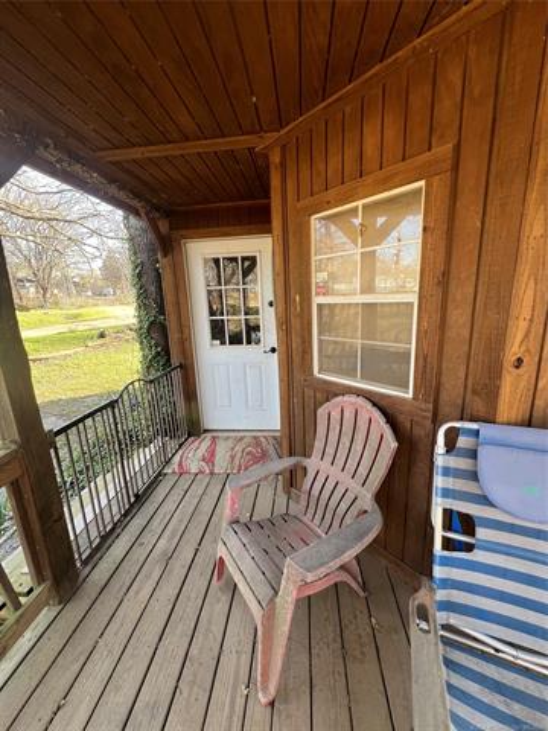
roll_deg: +5.3
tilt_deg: -11.8
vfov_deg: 106.2
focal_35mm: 13
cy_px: 366
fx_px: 274
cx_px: 274
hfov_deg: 89.9
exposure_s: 1/99
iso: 50
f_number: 1.8
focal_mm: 1.57
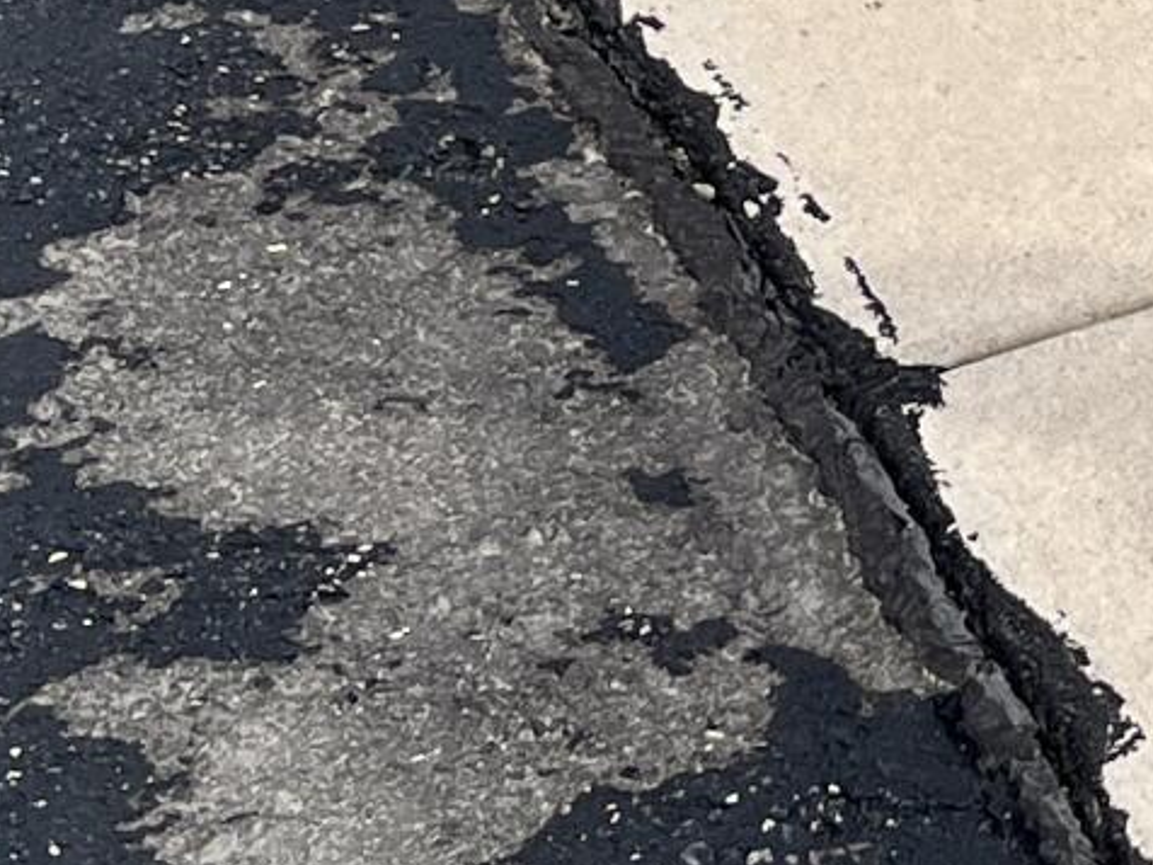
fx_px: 5463
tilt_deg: -22.4
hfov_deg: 11.4
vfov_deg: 8.9
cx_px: 1899
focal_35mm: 164
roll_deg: +0.0
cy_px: -388
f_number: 1.6
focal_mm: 5.1
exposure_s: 1/2101
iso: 50
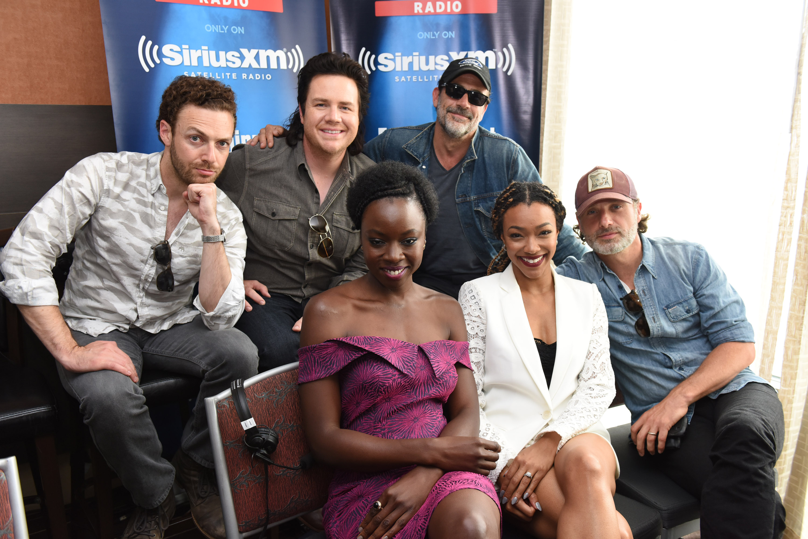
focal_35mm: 31
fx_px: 696
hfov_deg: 60.3
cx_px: 404
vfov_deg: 42.3
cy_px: 270
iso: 1250
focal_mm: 31
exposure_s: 1/160
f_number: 5
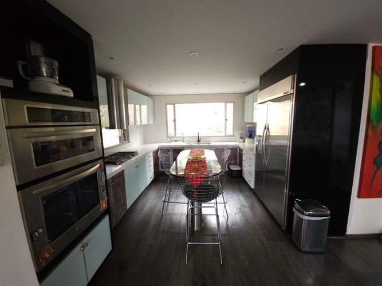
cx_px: 191
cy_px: 143
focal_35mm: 13
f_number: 2.2
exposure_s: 1/30
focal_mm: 2.2
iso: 160
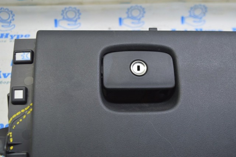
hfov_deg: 41.2
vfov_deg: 28.0
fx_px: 314
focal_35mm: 48
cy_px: 78
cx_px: 118
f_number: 5.6
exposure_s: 1/20
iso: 400
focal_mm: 32
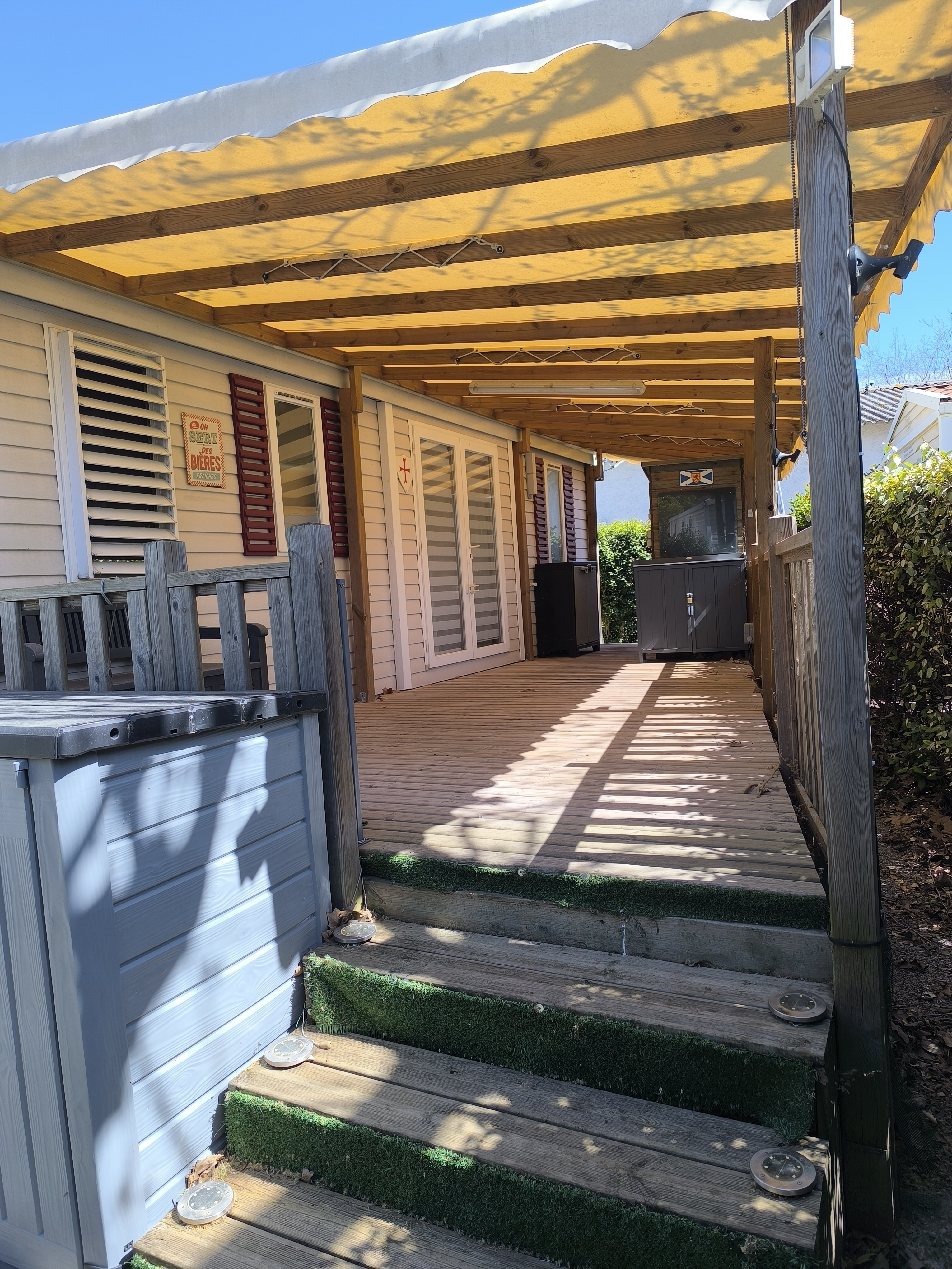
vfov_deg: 73.9
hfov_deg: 58.9
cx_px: 476
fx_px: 843
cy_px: 634
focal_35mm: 23
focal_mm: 6.14
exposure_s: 1/342
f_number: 1.65
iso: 50
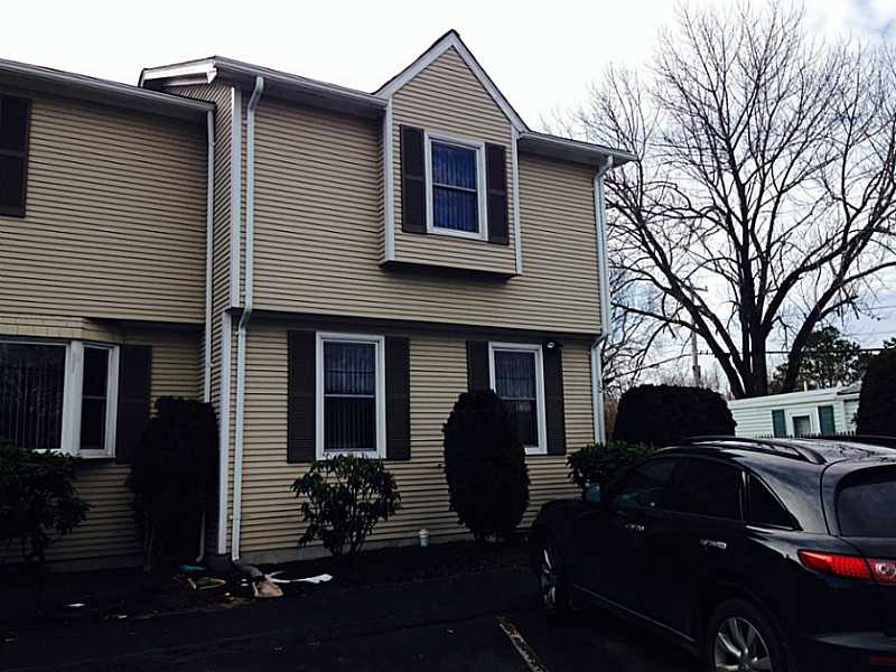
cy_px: 336
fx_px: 854
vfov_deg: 42.9
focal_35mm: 33
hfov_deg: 55.4
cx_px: 448
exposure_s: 1/951
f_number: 2.4
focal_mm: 4.12
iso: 50
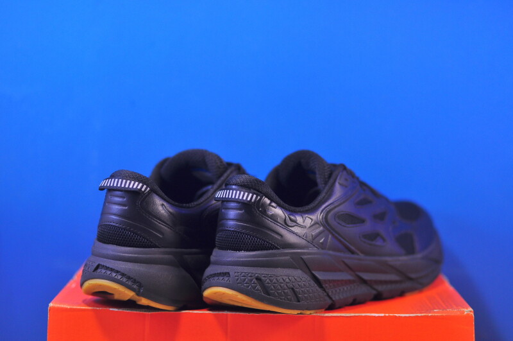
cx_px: 256
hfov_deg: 27.0
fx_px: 1067
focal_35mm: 75
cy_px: 170
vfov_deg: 18.1
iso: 250
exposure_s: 1/320
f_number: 2.2
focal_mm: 50
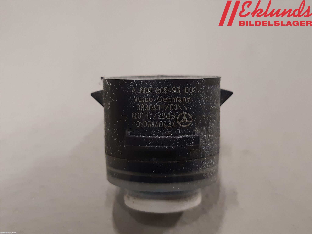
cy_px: 117
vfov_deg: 53.1
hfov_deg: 67.3
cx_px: 156
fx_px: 234
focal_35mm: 26
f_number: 1.7
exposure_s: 1/50
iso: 200
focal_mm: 3.93
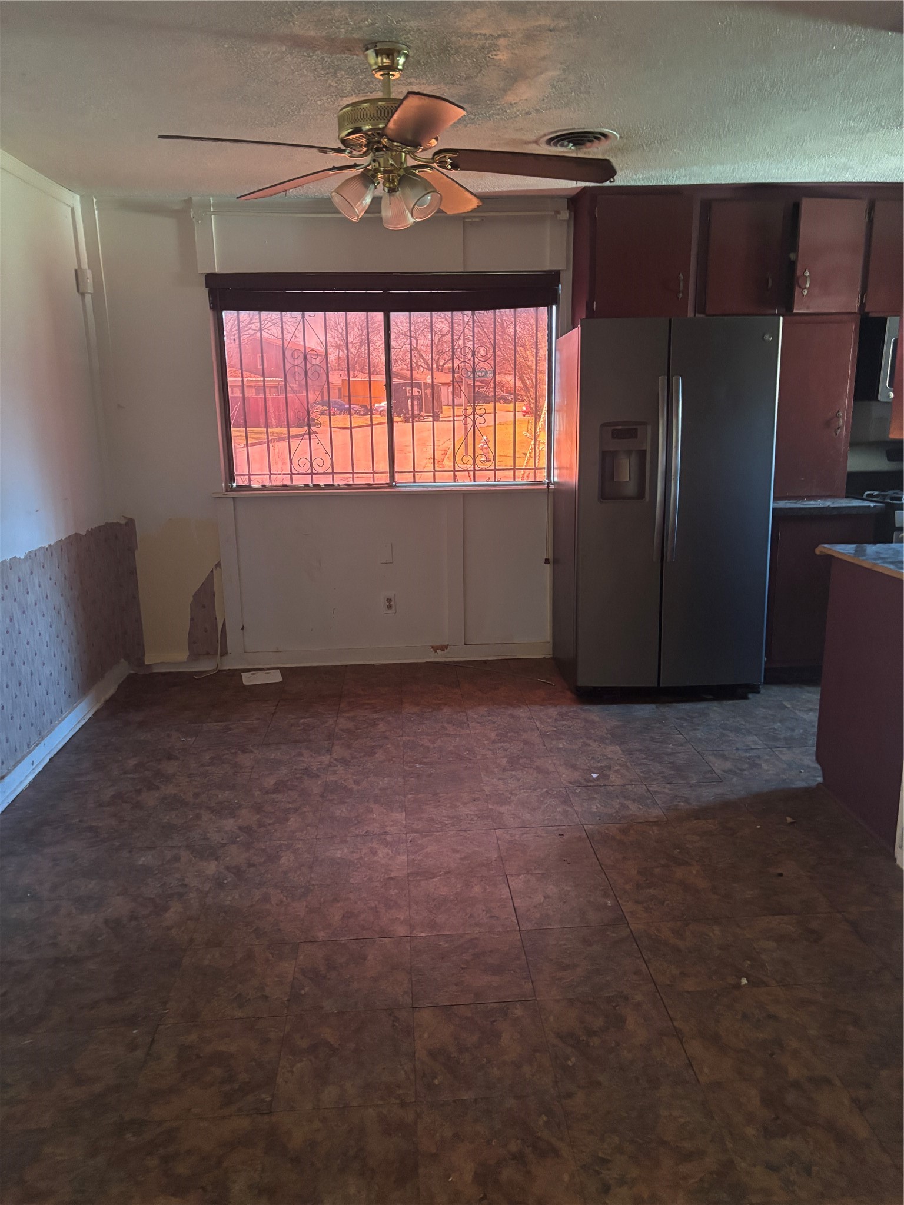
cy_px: 602
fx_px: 905
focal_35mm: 26
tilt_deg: -10.4
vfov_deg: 67.3
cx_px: 452
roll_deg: +1.3
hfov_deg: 53.1
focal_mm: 5.96
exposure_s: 1/38
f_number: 1.6
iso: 640
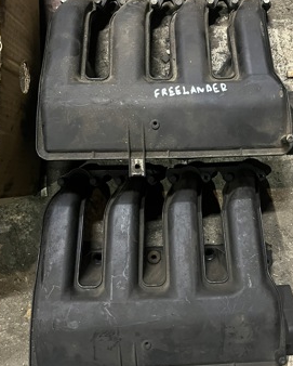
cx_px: 178
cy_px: 178
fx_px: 390
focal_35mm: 36
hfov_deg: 41.0
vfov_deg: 50.2
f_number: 1.6
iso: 640
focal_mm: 5.1
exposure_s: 1/25
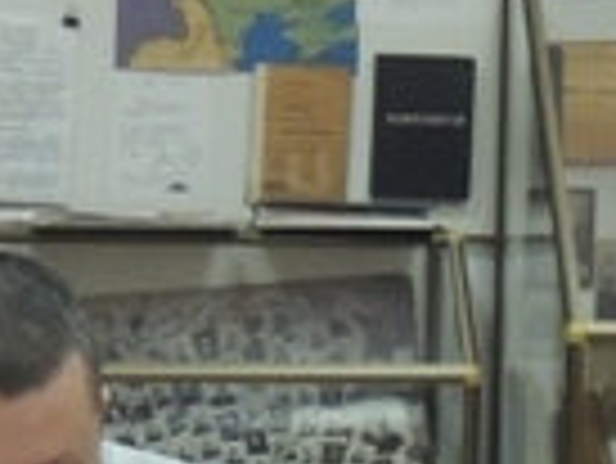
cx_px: 166
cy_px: 752
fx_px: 4898
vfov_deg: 5.4
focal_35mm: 275
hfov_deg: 7.2
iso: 400
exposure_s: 1/25
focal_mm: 8.3
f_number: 3.5
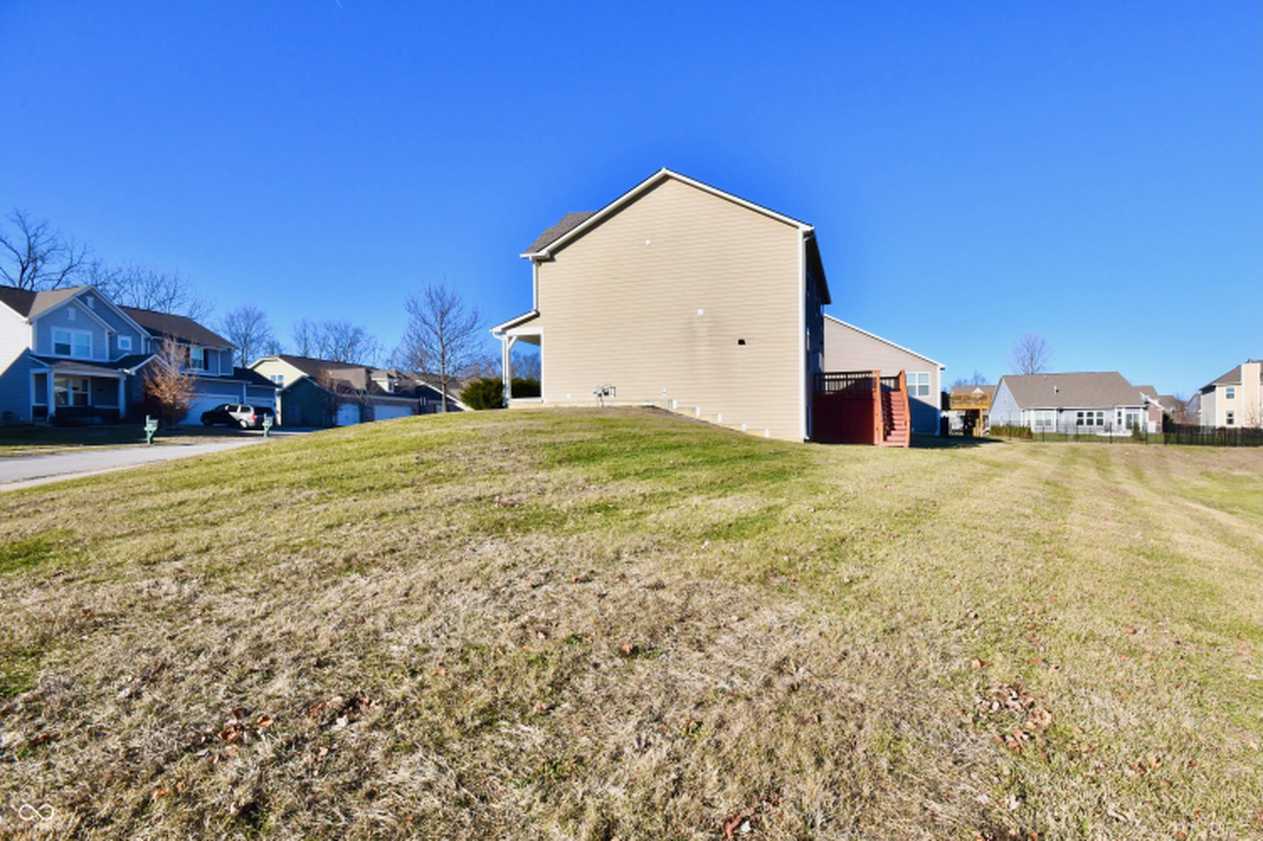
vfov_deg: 77.3
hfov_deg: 100.4
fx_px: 526
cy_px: 420
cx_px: 632
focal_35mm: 15
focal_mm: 10
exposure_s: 1/640
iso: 640
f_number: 14
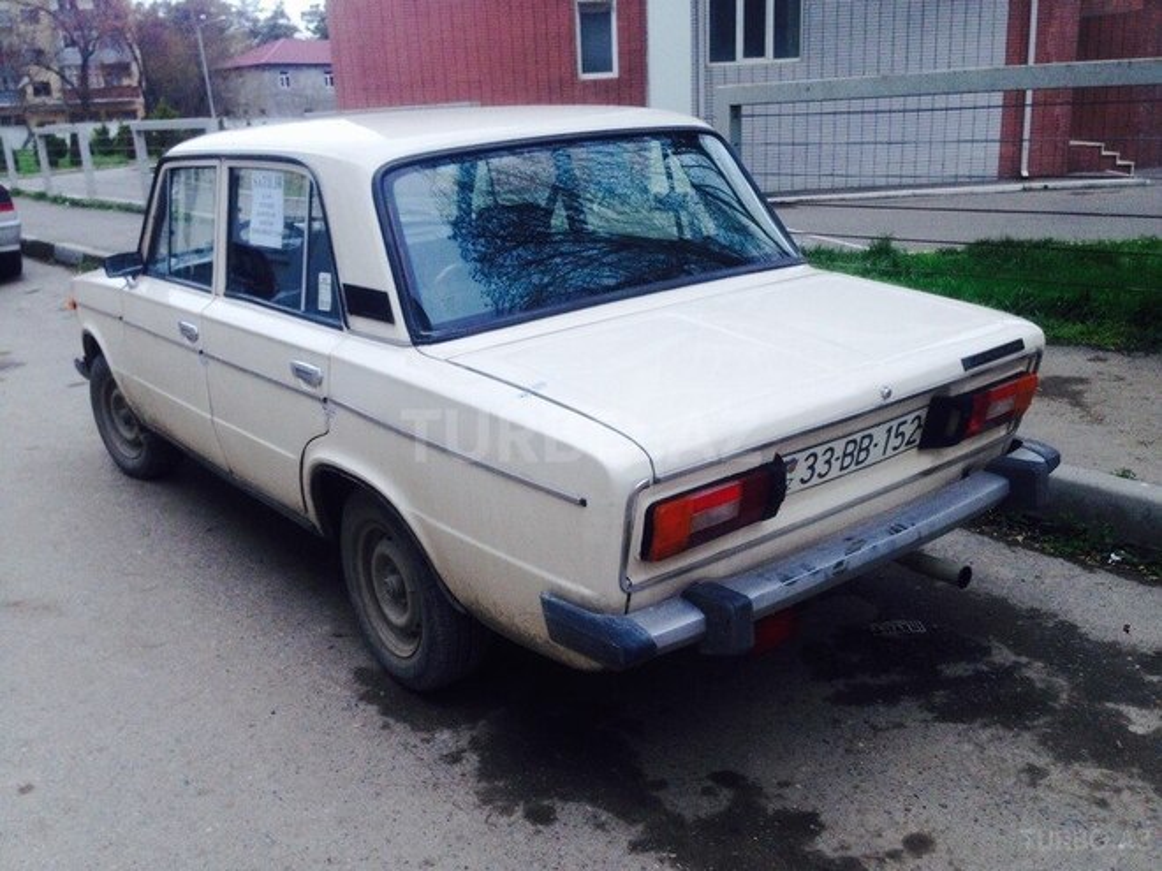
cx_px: 581
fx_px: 1108
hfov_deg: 55.4
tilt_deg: -16.4
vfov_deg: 42.9
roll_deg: -0.2
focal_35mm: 33
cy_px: 436
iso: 50
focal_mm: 4.12
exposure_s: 1/40
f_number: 2.4
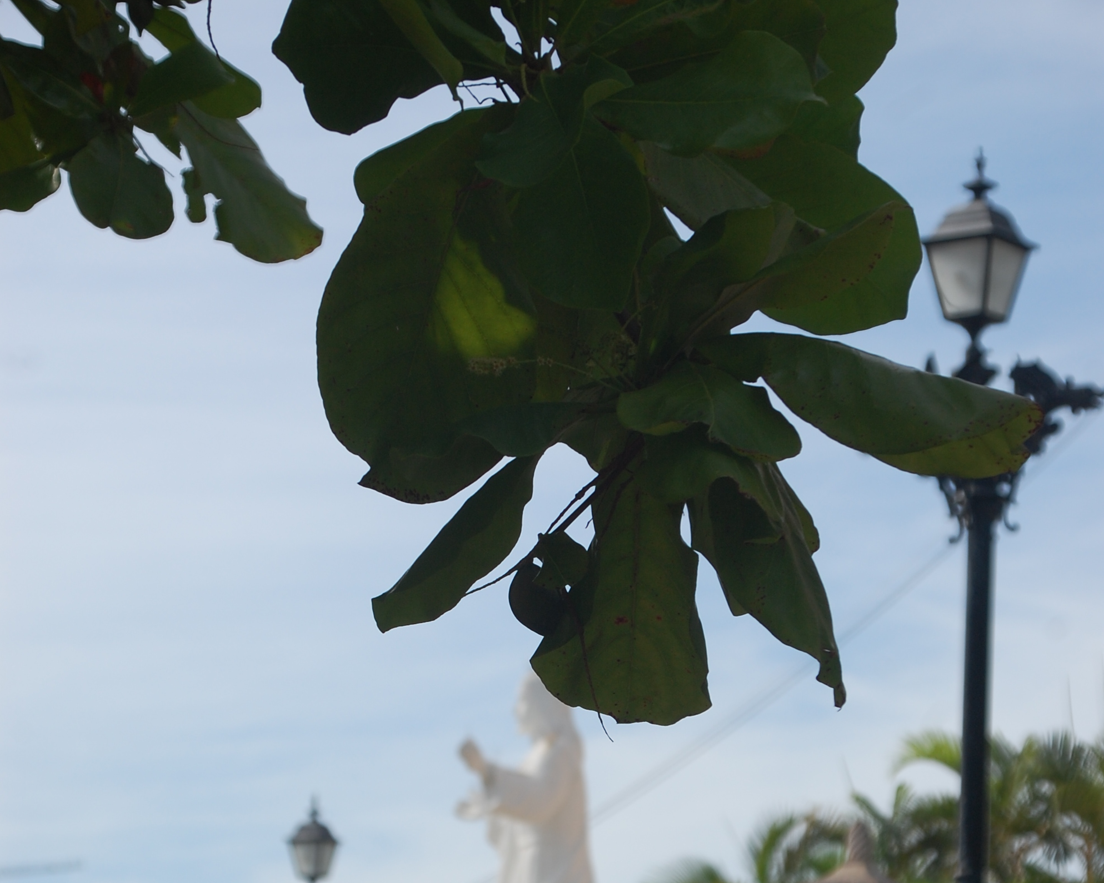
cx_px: 553
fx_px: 4313
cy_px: 751
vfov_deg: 11.6
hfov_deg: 14.6
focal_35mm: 132
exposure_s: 1/800
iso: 200
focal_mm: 62
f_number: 7.1
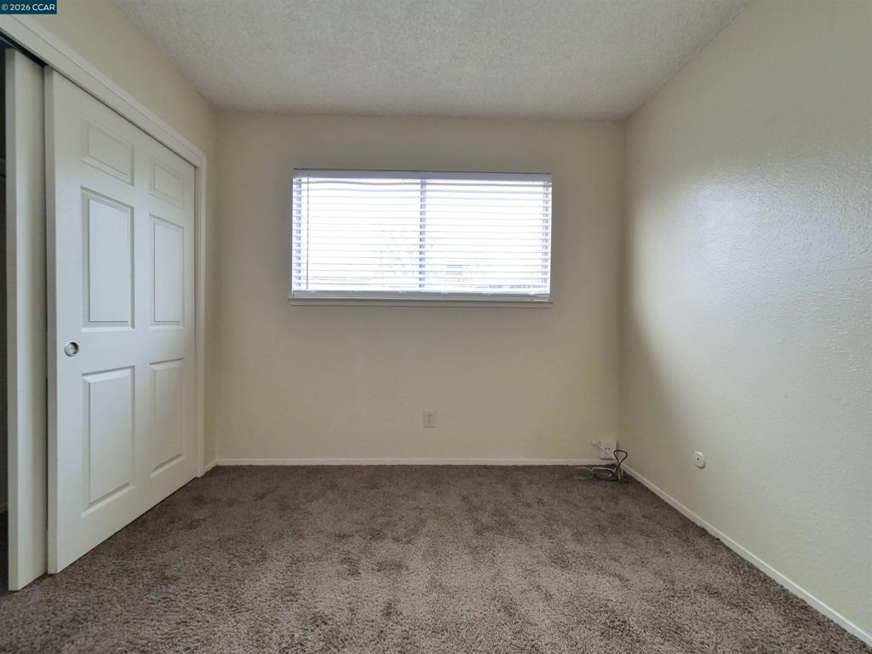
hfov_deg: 102.1
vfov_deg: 85.7
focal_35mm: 14
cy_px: 327
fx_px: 353
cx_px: 436
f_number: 6.3
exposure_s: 1/160
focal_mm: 7
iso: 800
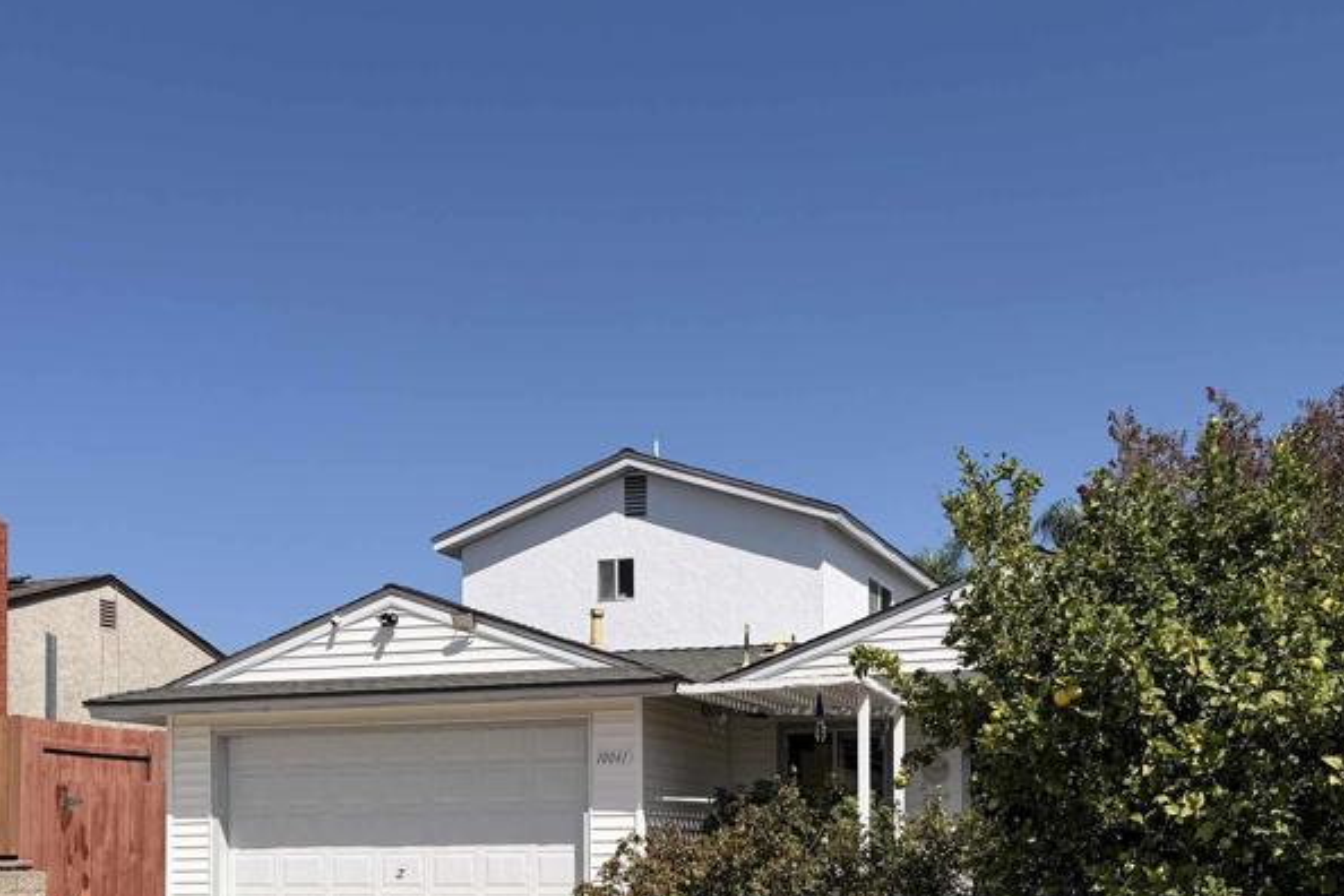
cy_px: 821
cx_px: 742
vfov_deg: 29.8
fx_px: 1605
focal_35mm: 43
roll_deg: +0.6
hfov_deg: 45.4
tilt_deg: +0.7
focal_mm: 6.76
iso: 80
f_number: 1.78
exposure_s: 1/7353
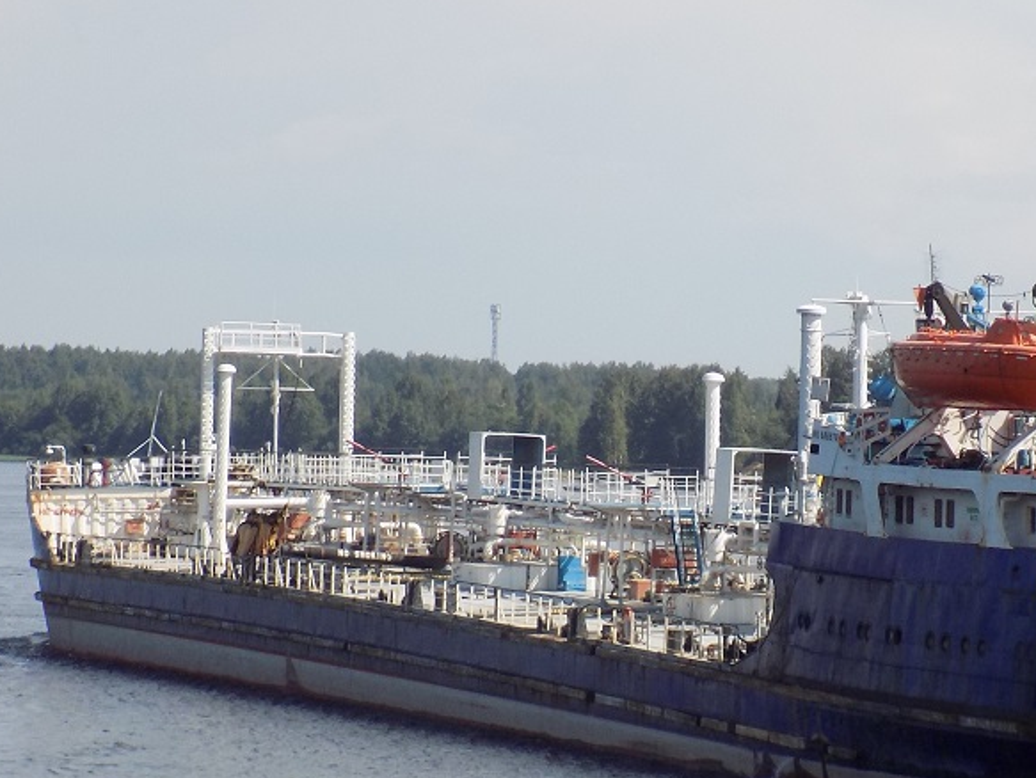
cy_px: 553
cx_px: 744
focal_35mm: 197
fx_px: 5900
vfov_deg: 7.5
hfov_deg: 10.0
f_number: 4.6
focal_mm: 17.2
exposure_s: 1/500
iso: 80
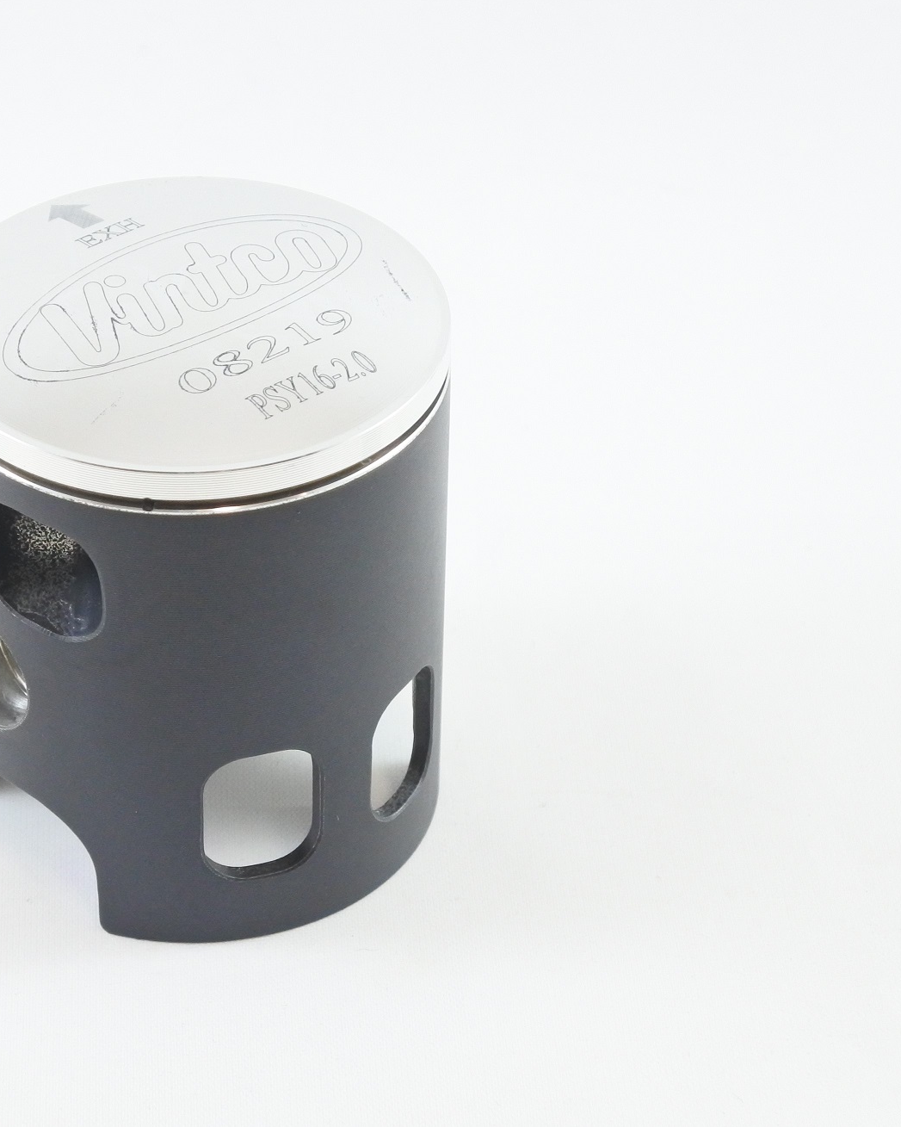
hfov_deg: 17.9
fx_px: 2834
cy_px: 562
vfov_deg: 22.5
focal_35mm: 85
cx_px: 190
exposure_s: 1/125
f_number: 4.8
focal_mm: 22.3
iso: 800
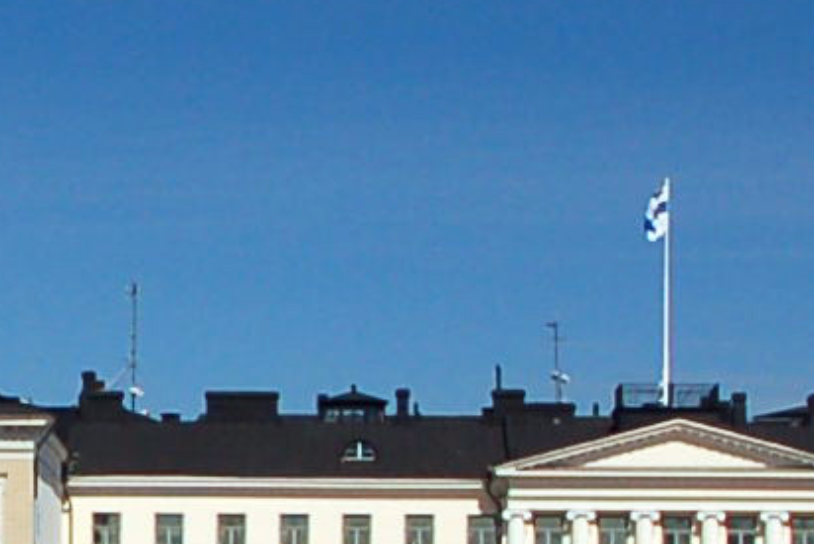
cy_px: 653
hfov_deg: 10.2
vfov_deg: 6.9
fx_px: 4456
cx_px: -298
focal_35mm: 197
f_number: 8
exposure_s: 1/250
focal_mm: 18
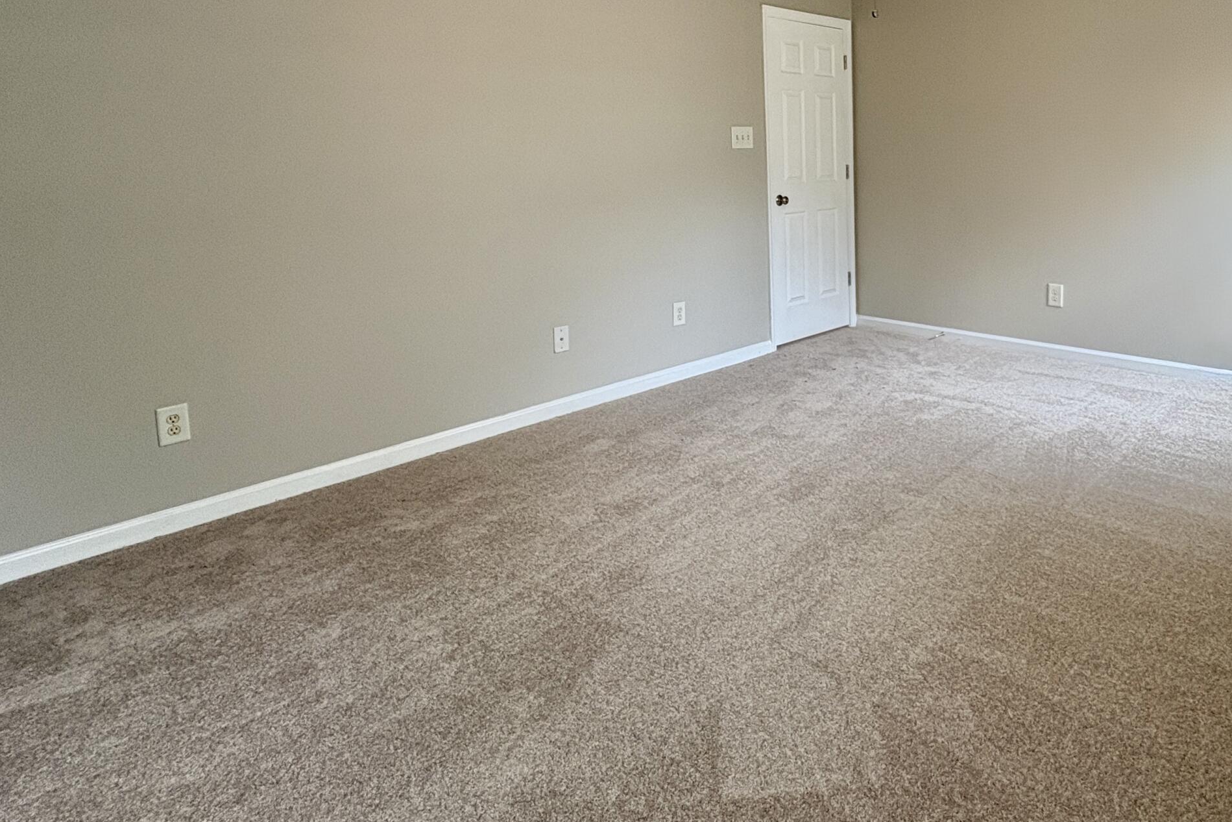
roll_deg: +2.0
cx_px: 775
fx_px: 787
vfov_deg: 53.0
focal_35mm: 23
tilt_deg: -3.5
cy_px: 220
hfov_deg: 74.7
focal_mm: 2.22
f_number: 2.2
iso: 125
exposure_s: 1/60
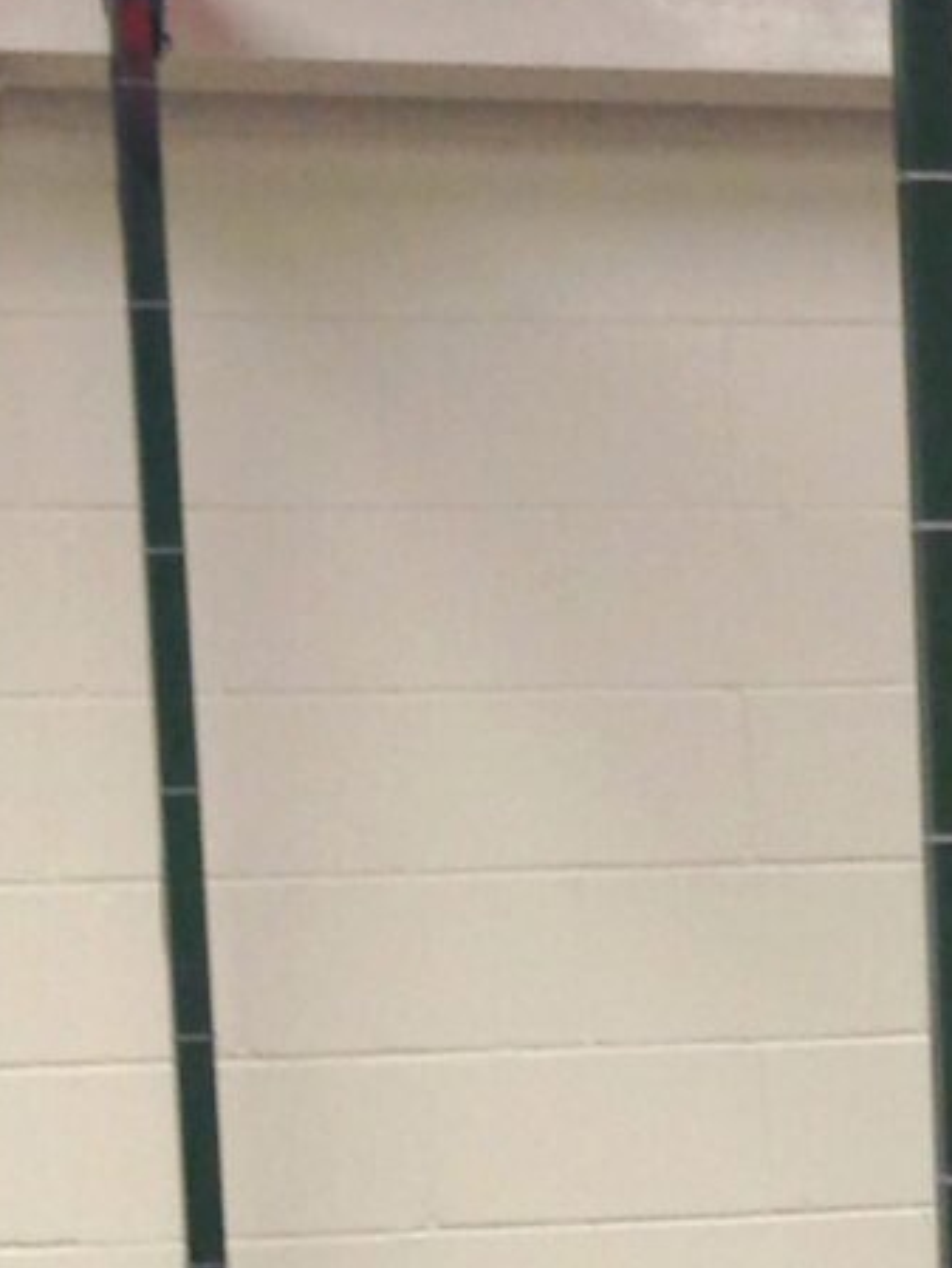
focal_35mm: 188
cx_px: 1506
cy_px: 2175
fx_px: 6890
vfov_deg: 10.0
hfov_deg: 7.7
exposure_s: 1/20
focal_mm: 4.12
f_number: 2.4
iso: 100
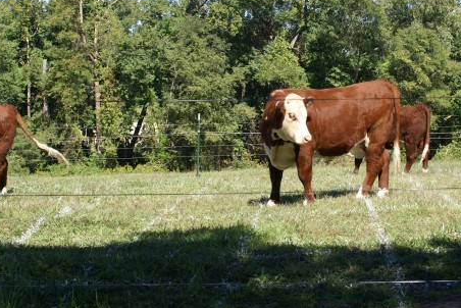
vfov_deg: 16.1
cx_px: 267
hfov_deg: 23.9
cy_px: 105
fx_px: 1089
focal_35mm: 85
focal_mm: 40
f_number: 8
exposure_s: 1/160
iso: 100
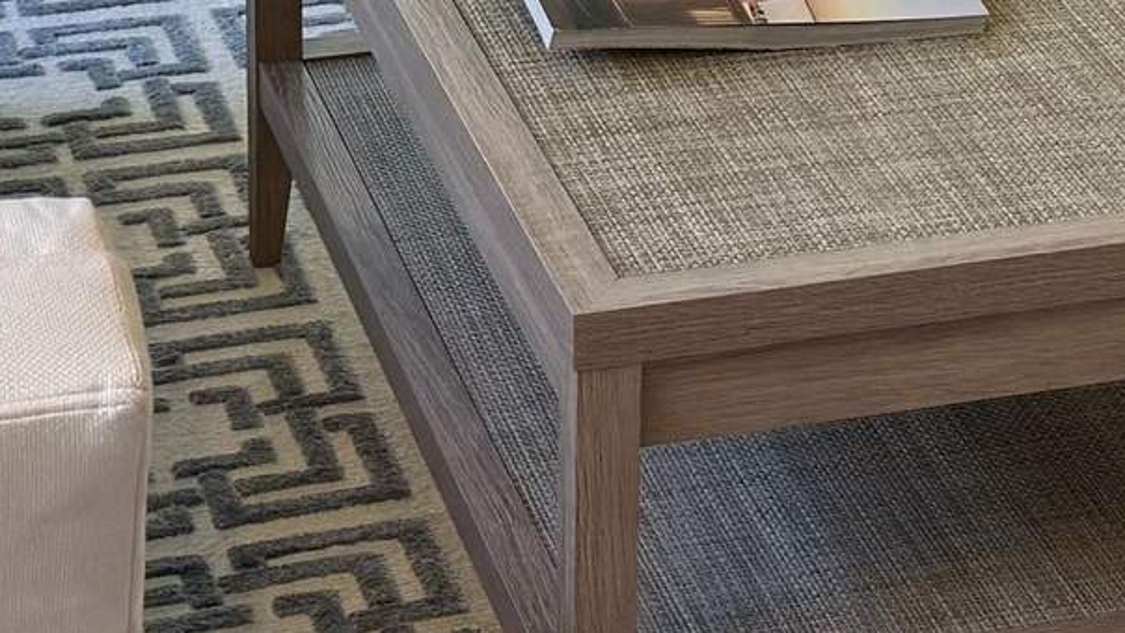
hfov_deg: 16.1
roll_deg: -1.2
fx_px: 3968
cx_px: 667
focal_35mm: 133
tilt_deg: -19.5
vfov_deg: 8.9
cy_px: -328
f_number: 1.78
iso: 160
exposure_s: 1/120
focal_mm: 6.76
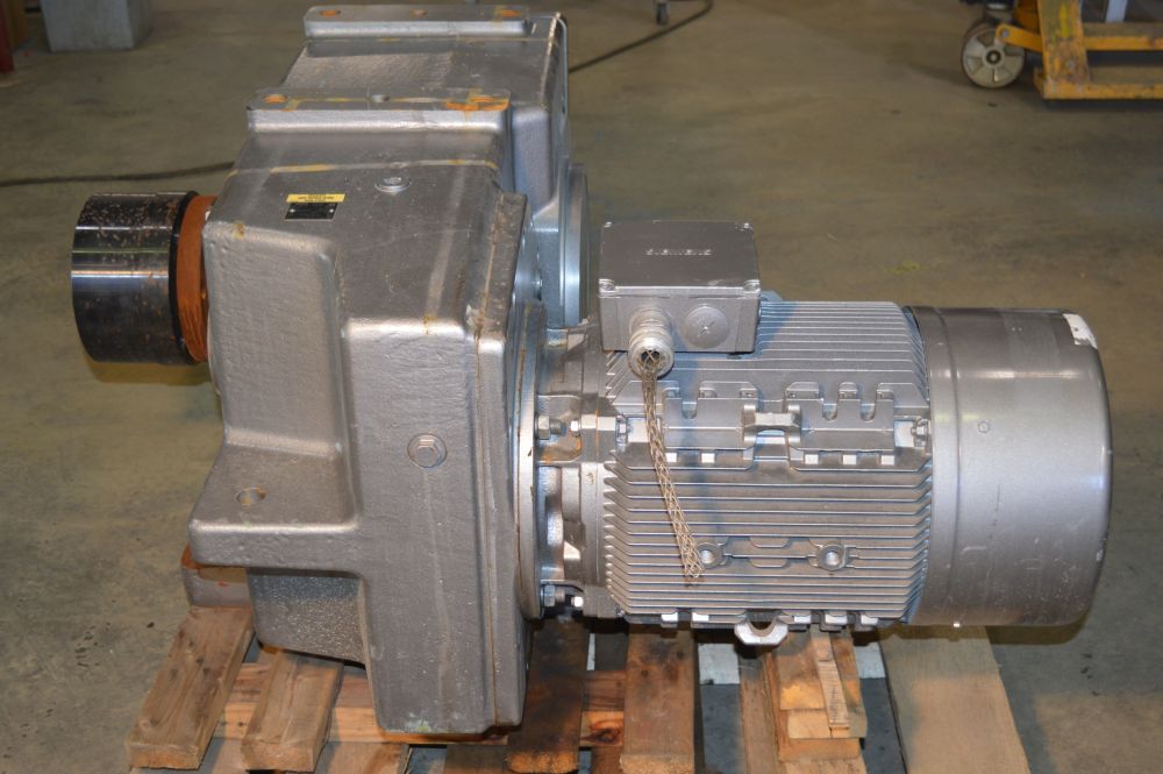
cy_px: 387
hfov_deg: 38.9
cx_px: 582
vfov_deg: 26.4
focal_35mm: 51
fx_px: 1646
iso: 500
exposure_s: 1/60
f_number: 4.5
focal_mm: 34
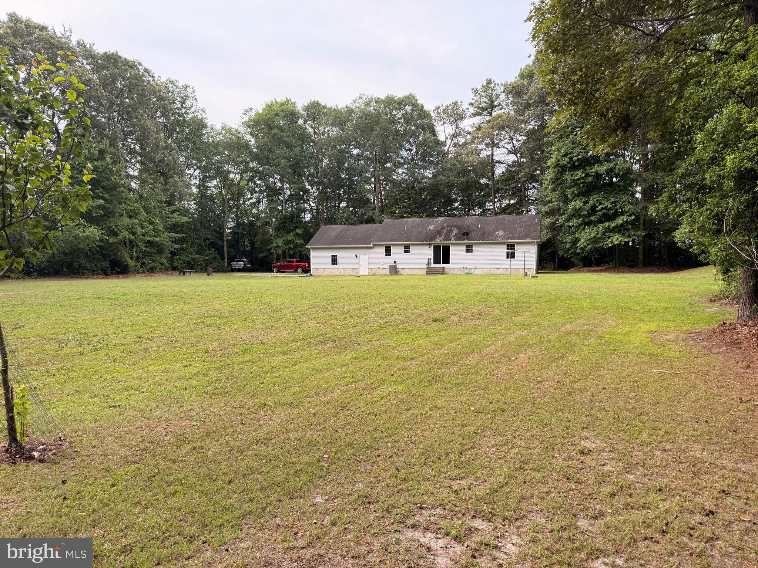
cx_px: 379
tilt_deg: -2.8
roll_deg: +0.5
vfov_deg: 56.8
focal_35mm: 24
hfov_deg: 71.6
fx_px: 526
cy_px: 284
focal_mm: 6.76
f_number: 1.78
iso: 100
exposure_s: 1/1250
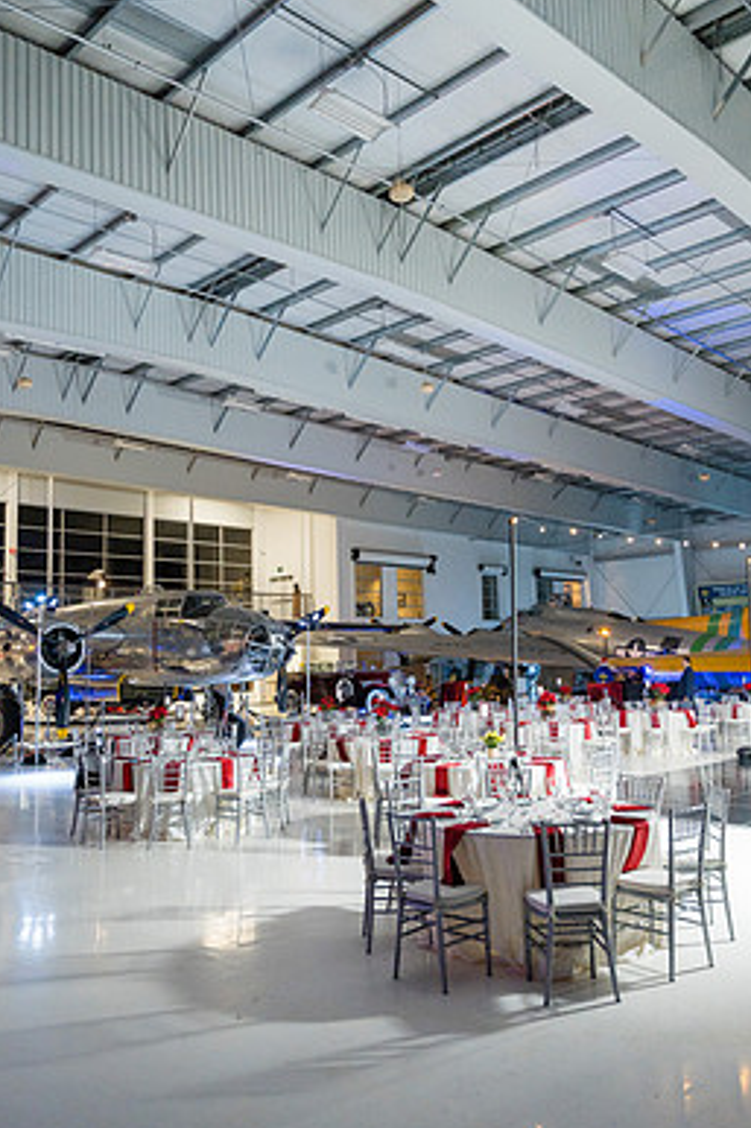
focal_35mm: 31
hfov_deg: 42.3
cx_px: 377
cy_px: 564
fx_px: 971
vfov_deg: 60.3
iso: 3200
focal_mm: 26.6
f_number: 2.8
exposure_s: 1/250
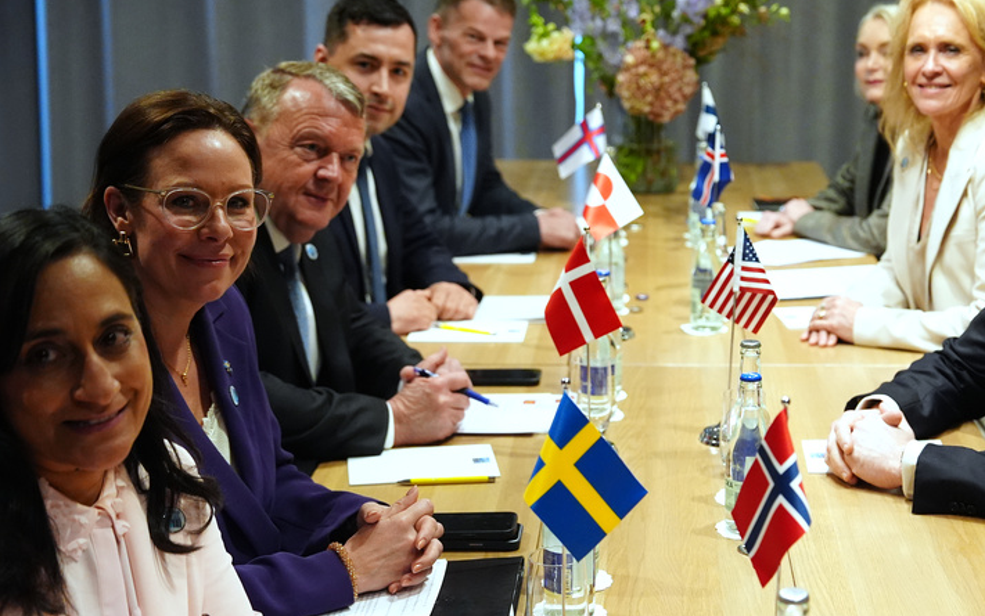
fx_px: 1772
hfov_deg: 30.7
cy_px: 296
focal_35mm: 66
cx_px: 708
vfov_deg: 19.7
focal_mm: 45
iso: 3200
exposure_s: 1/500
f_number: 2.8
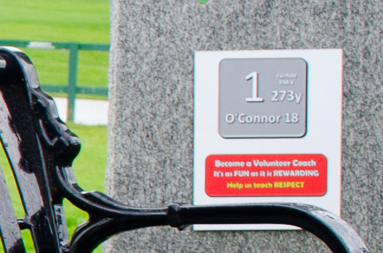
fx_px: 2420
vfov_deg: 5.9
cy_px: 350
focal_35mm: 228
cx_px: -658
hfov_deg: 8.1
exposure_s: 1/160
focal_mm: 20
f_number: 6.3
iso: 200
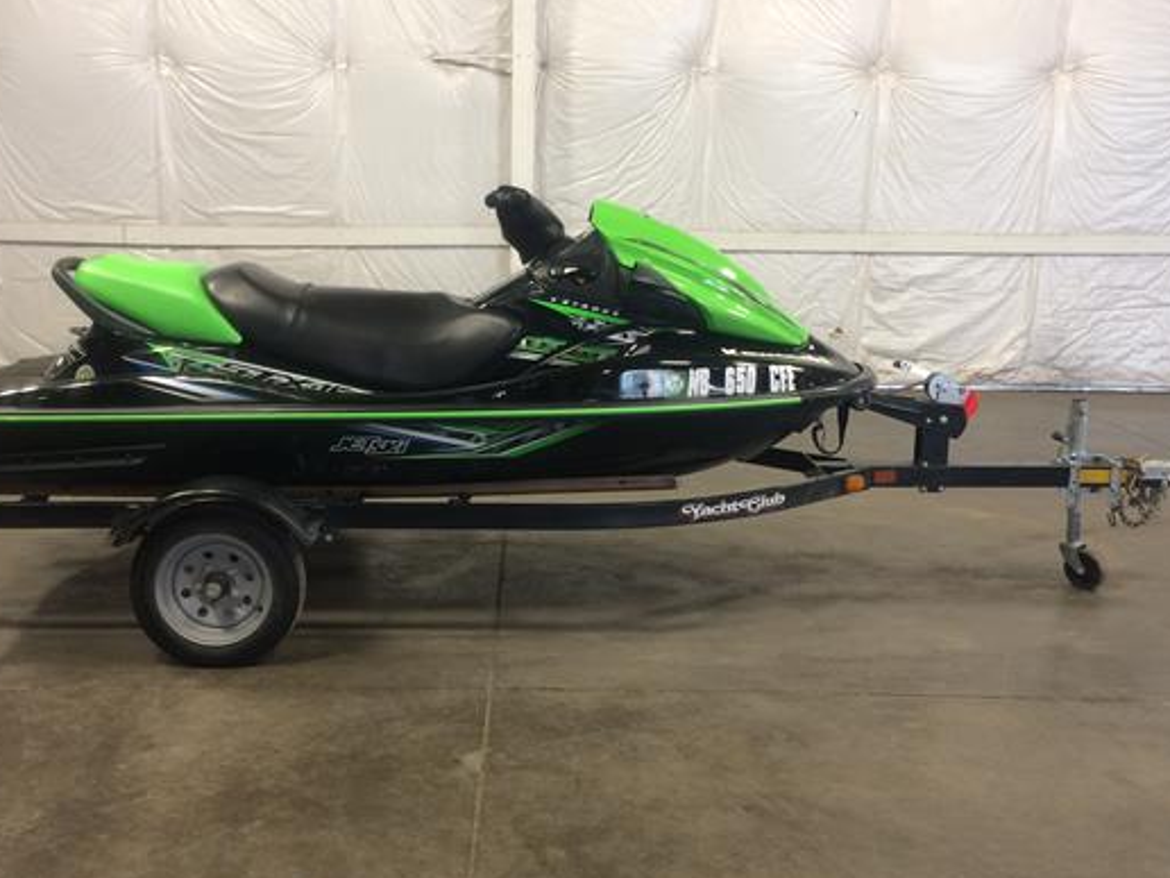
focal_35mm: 36
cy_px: 436
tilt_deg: -12.0
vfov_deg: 39.7
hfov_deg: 51.3
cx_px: 546
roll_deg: -0.7
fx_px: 1217
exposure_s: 1/30
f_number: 2.2
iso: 64
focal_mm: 4.15
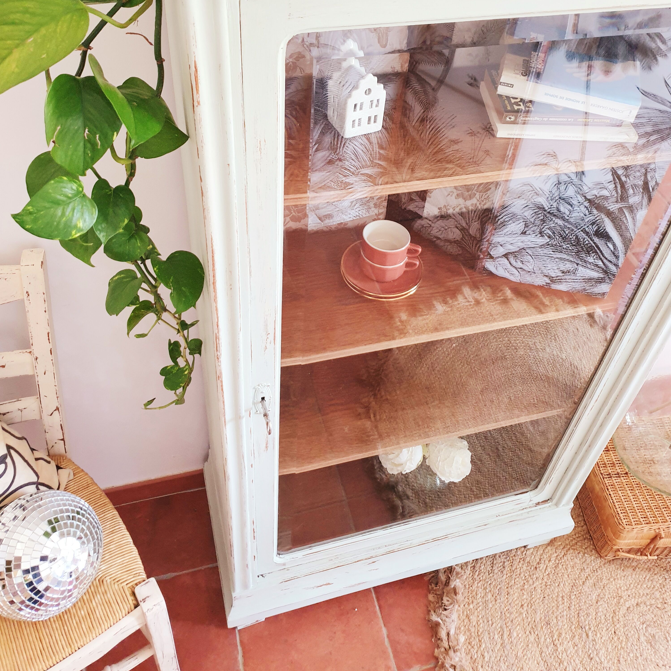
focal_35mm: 31
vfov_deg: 51.5
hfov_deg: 52.5
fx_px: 680
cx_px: 332
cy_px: 223
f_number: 1.5
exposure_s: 1/45
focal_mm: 4.3
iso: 250
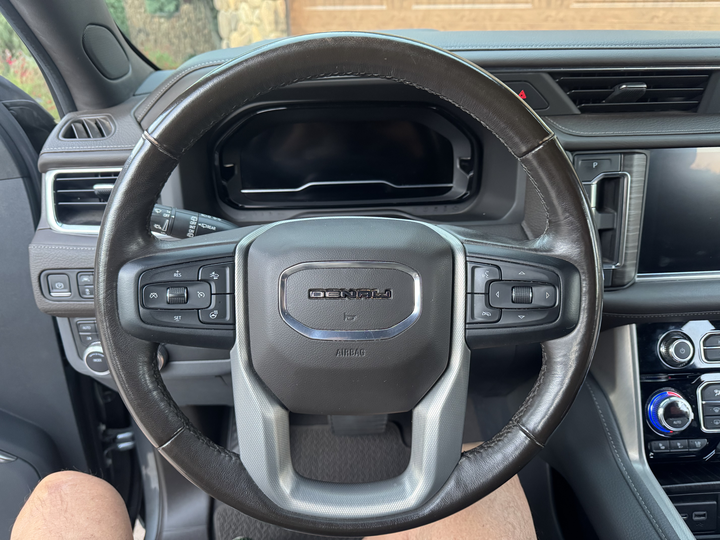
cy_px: 270
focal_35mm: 24
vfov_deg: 56.8
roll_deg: +1.8
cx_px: 360
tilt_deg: -27.9
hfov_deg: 71.6
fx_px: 499
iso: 500
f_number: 1.78
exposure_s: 1/60
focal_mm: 6.76
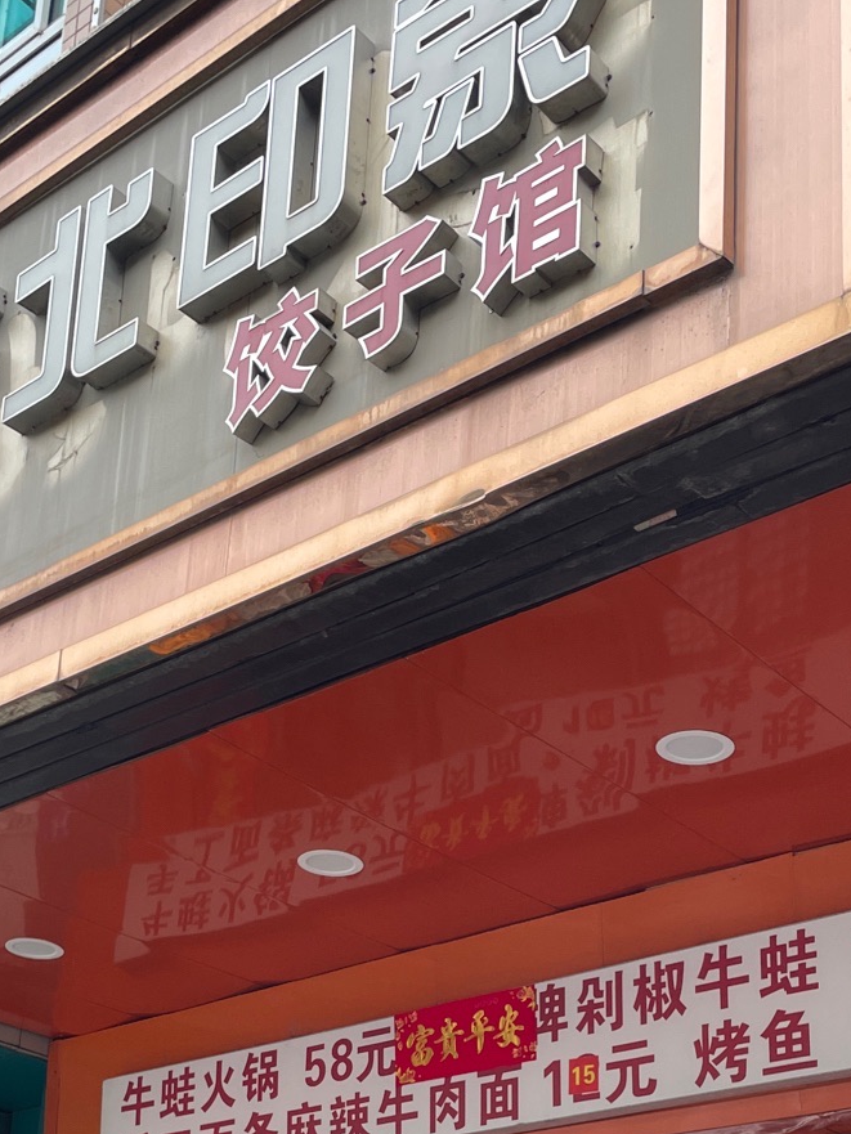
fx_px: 1933
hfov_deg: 24.8
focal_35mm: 59
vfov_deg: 30.9
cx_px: 404
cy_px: 1059
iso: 32
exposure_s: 1/122
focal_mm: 4.2
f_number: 1.6
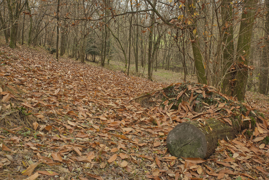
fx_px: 262
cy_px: 90
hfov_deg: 54.4
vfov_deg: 37.9
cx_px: 134
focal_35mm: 35
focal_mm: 35
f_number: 11
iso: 64
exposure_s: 1/5
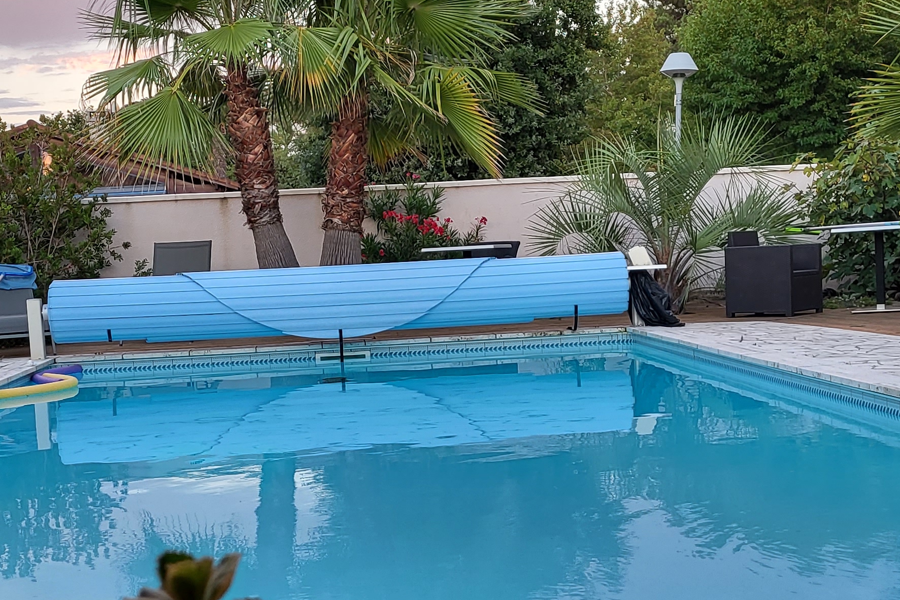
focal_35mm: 61
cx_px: 422
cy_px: 438
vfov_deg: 22.1
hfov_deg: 32.9
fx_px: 1525
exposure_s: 1/100
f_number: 1.8
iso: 125
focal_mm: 5.4
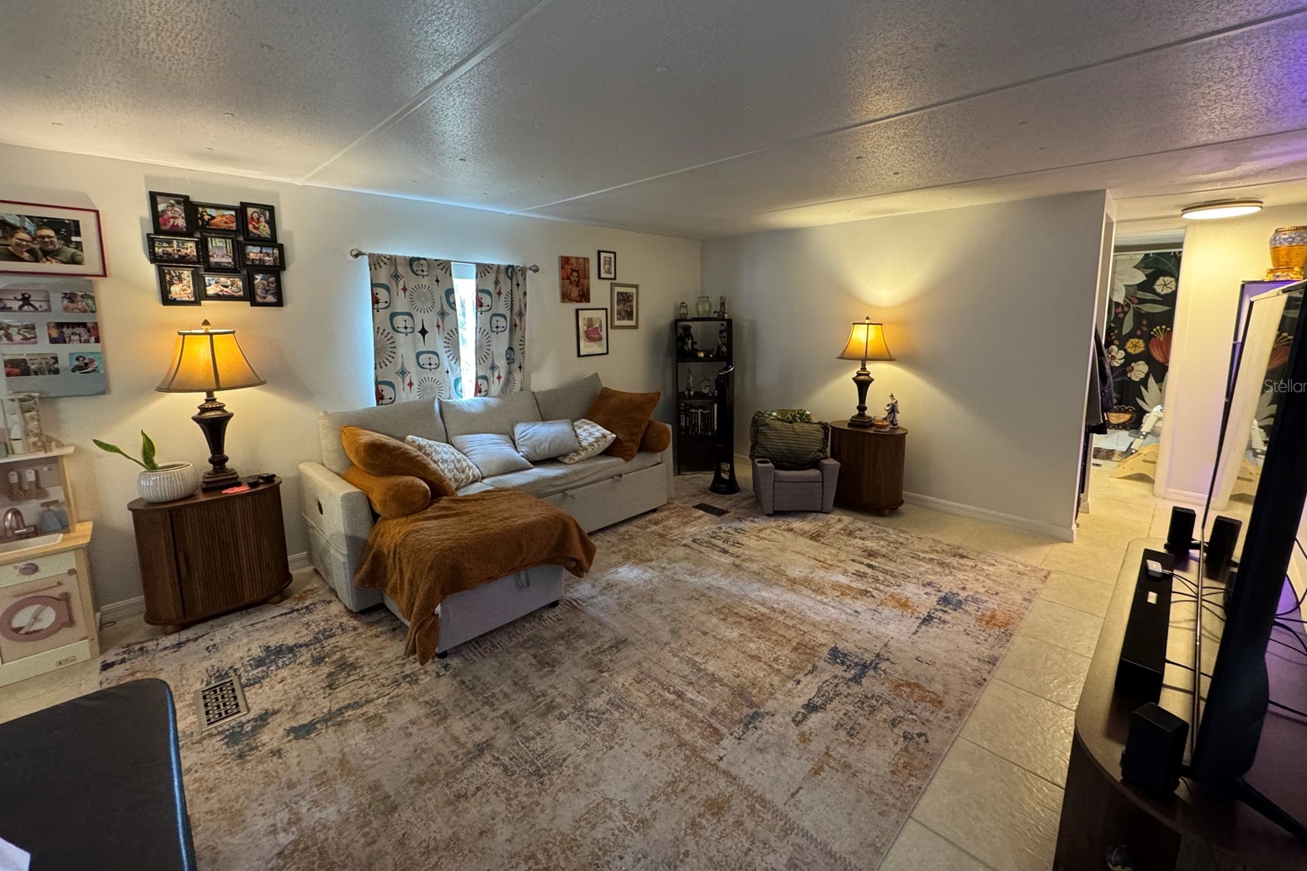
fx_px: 544
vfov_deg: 77.0
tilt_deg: -7.7
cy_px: 385
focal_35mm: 15
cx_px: 670
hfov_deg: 100.4
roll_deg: -0.3
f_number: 2.2
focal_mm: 2.22
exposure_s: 1/60
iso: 500
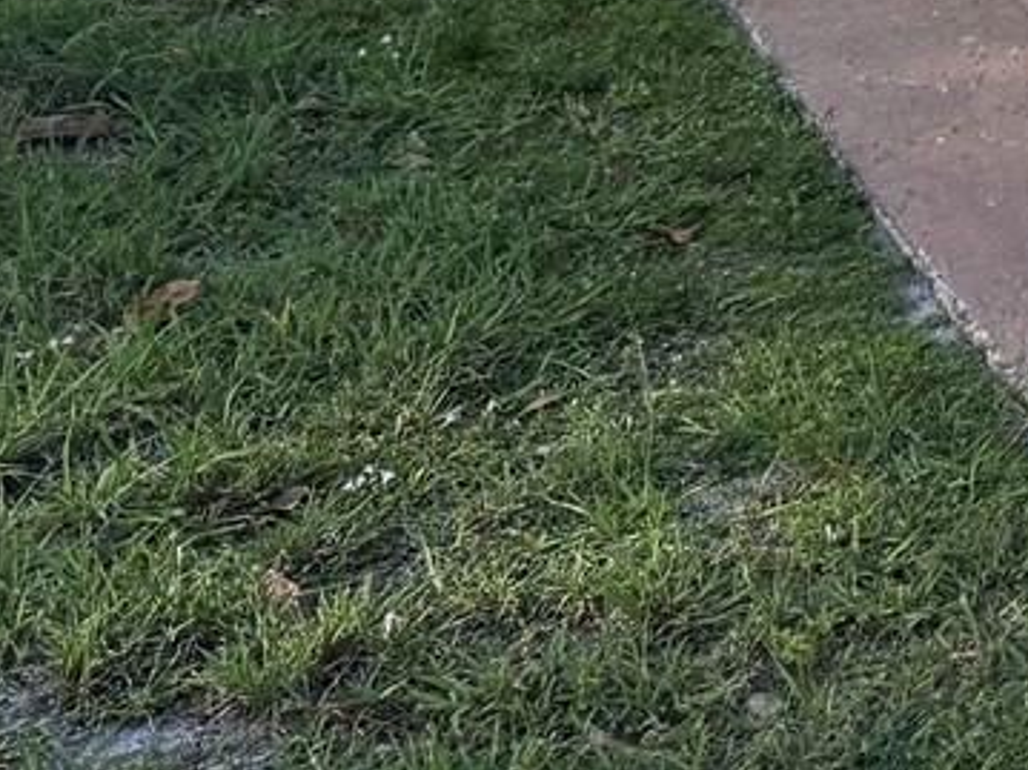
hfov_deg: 14.7
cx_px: 2125
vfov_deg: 11.8
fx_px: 3177
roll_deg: -2.8
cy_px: -939
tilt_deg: +1.0
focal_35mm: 107
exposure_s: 1/2299
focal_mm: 6.76
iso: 100
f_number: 1.78
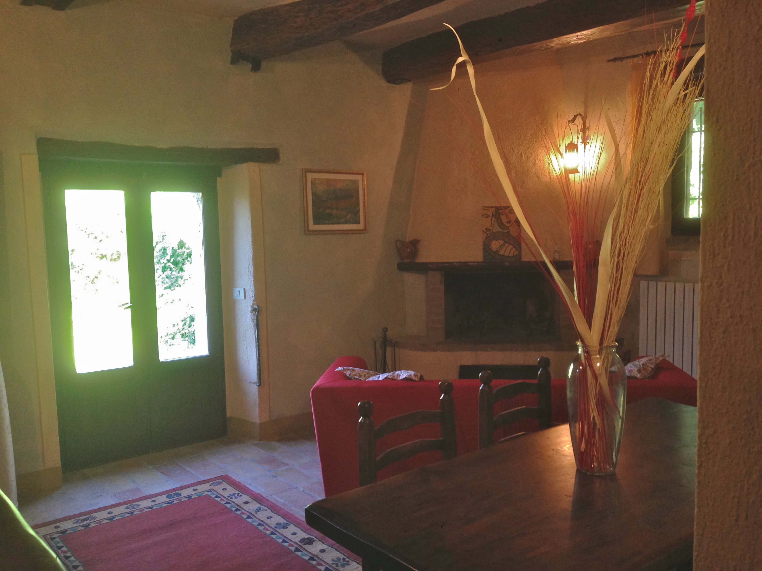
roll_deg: -1.0
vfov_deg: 42.9
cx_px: 381
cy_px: 286
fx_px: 726
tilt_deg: -4.9
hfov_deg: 55.4
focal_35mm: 33
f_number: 2.4
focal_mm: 4.12
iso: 100
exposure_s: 1/20
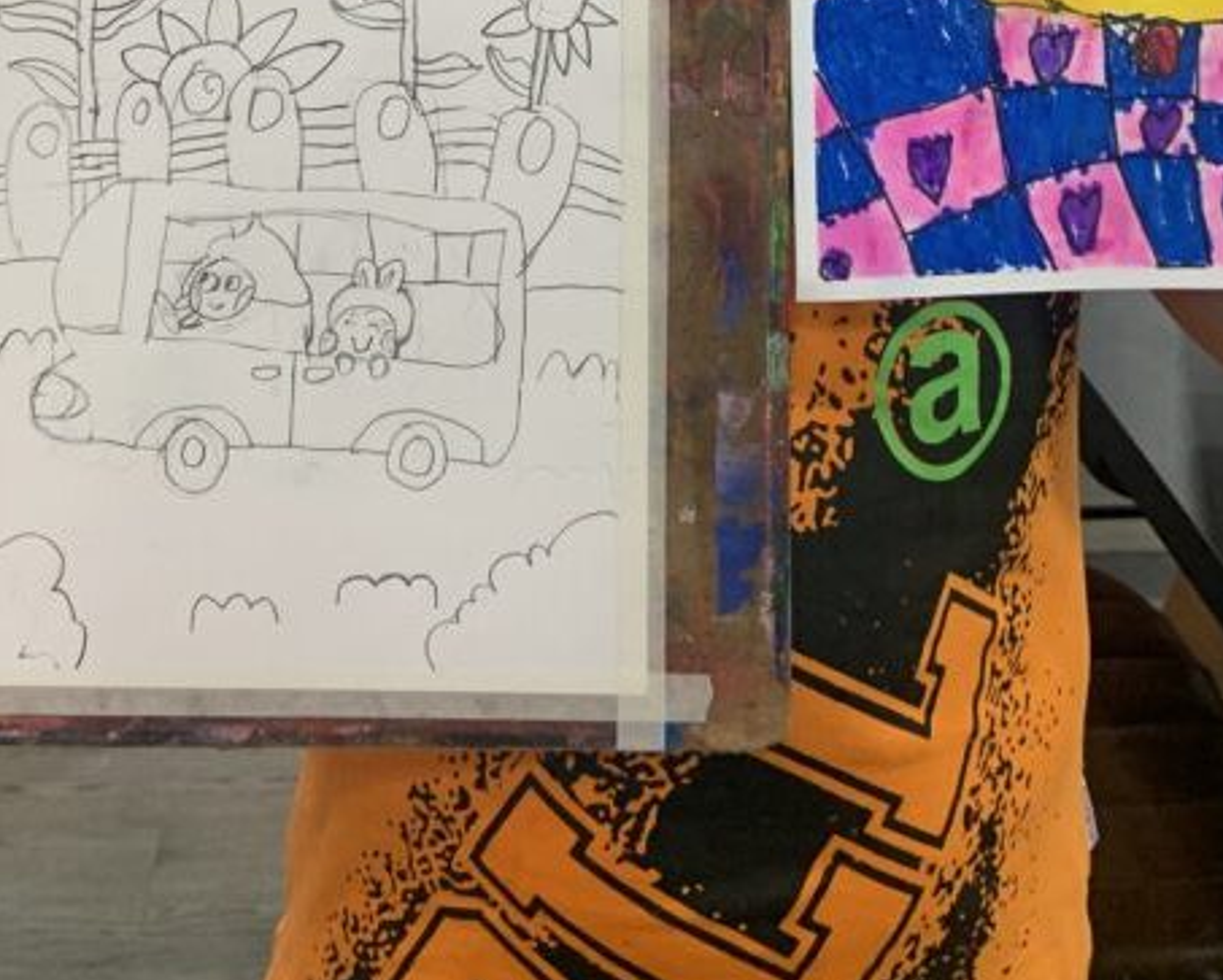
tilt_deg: -6.2
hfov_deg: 33.6
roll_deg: -1.4
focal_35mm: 56
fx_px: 2028
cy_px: -240
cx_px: 616
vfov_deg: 24.3
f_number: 1.8
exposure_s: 1/87
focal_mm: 4.25
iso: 100
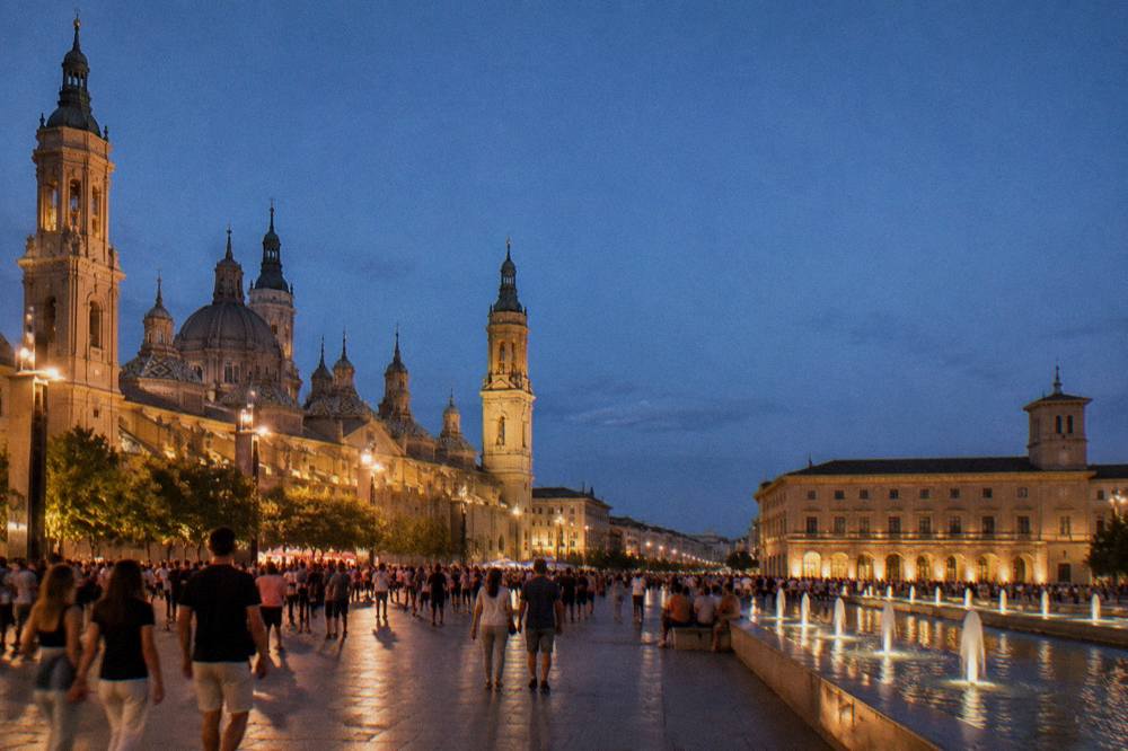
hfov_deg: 41.9
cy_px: 376
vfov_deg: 28.6
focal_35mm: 47
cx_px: 564
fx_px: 1472
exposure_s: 1/500
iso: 800
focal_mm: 47
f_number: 7.1
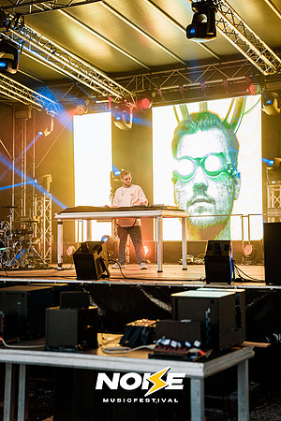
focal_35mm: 57
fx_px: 667
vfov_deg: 35.1
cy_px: 210
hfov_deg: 23.8
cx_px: 140
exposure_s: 1/160
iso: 250
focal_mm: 57
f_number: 2.2
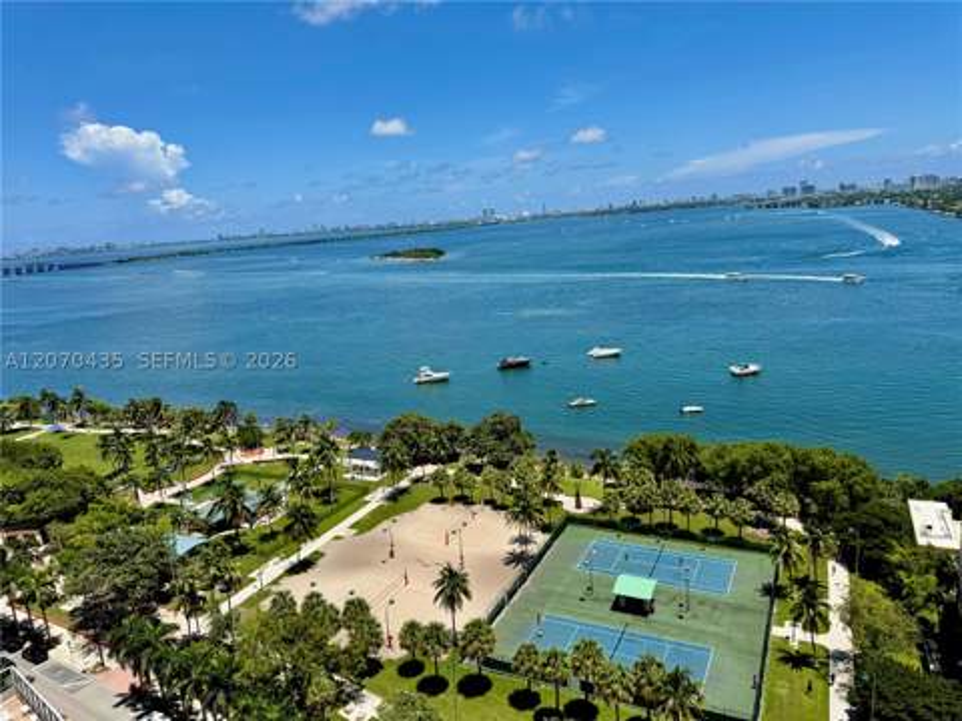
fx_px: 667
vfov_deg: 56.8
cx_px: 481
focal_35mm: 24
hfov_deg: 71.6
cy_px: 360
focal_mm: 6.76
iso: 80
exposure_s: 1/5714
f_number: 1.78
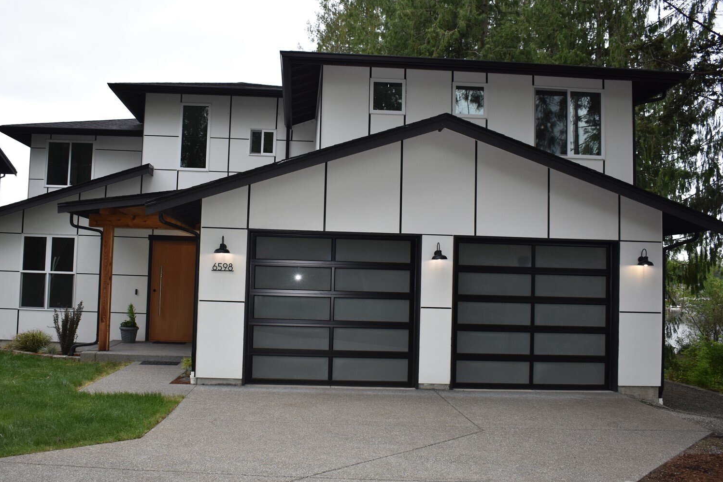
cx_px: 323
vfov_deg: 38.9
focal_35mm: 34
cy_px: 239
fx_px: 683
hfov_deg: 55.7
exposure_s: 1/200
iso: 320
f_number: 5
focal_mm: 20
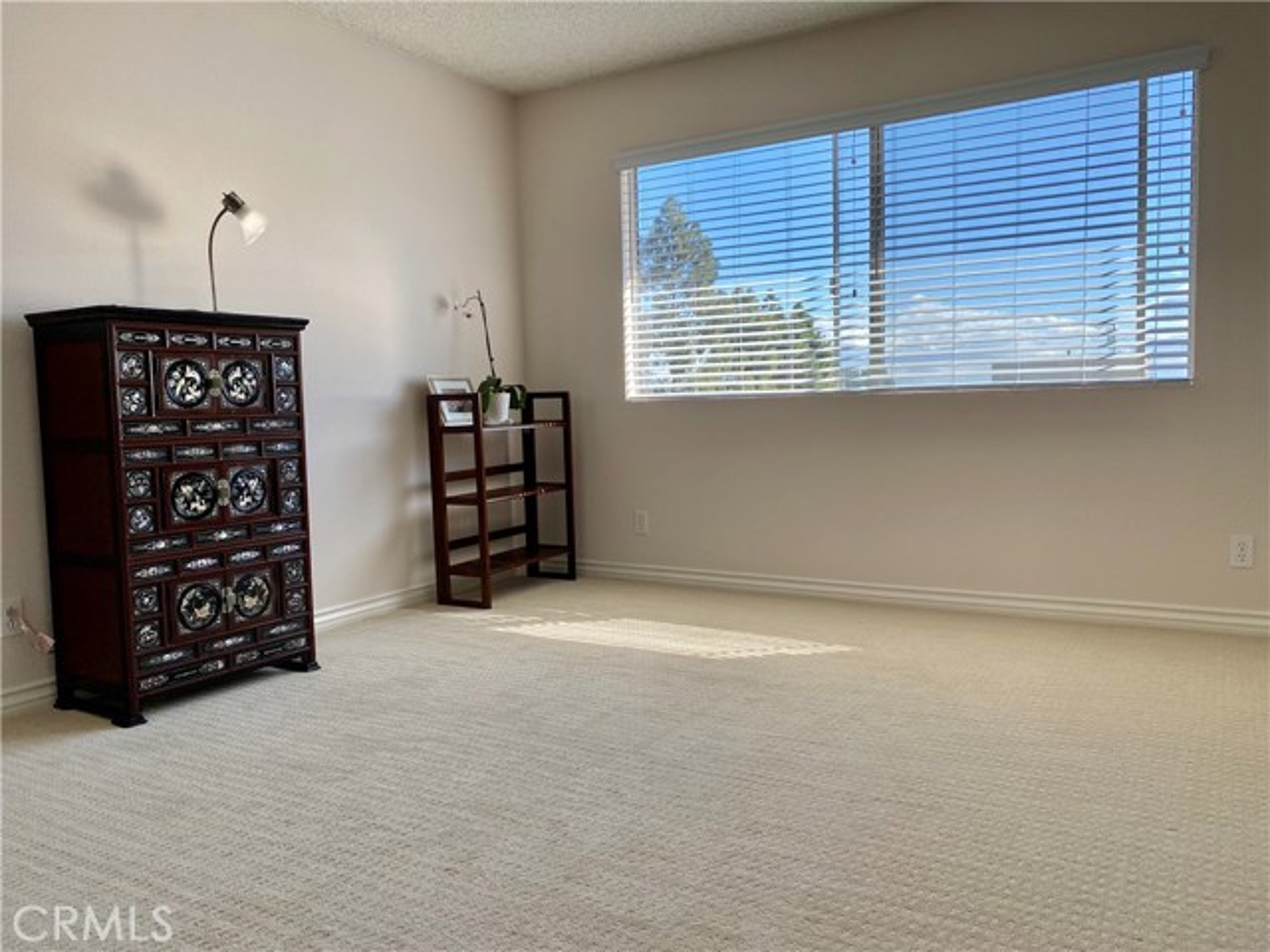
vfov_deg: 53.1
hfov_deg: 67.3
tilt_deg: -2.5
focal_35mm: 26
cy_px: 476
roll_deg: -0.4
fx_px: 954
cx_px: 635
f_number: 1.8
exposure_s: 1/522
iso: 32
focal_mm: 4.25
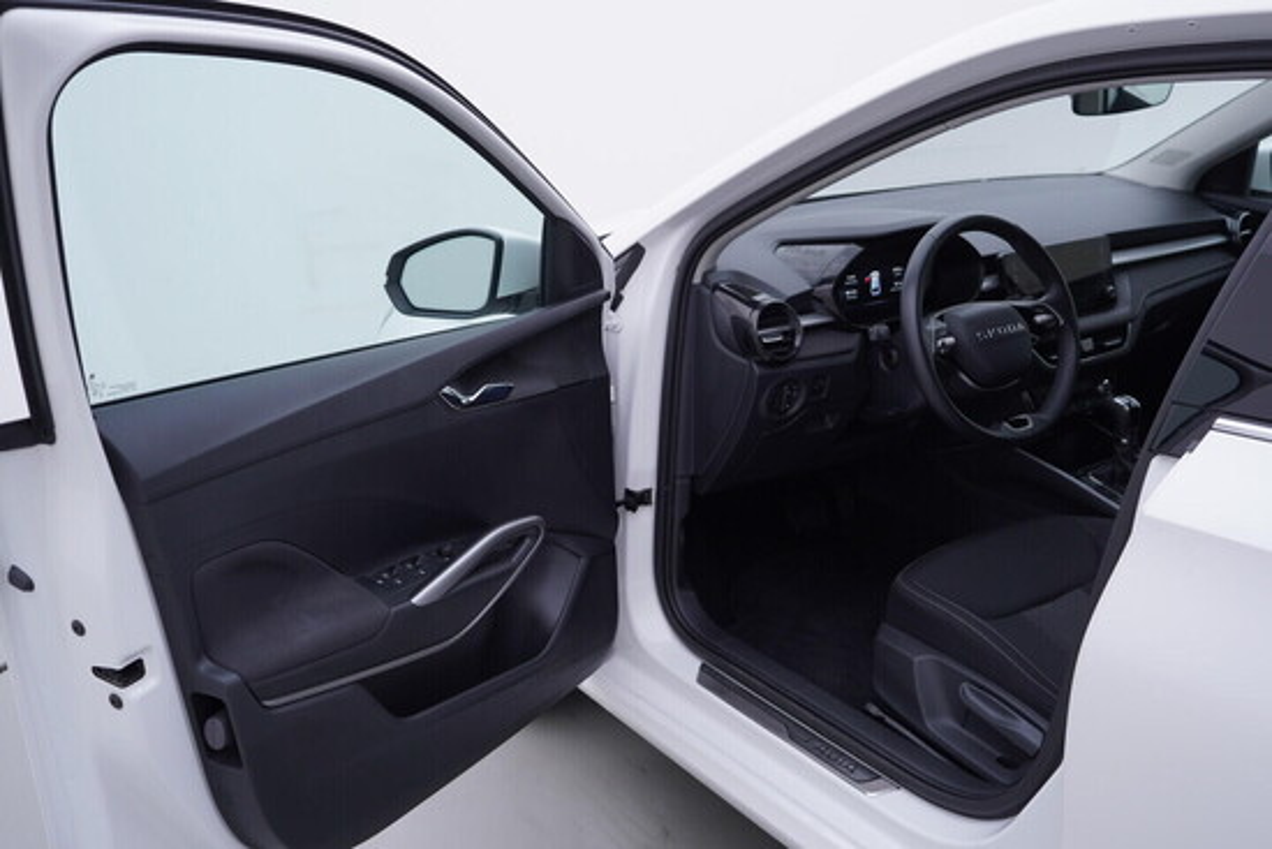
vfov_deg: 36.9
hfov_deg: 53.1
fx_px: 1272
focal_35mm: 36
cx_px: 636
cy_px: 424
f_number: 4
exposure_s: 1/60
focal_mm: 24
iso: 125
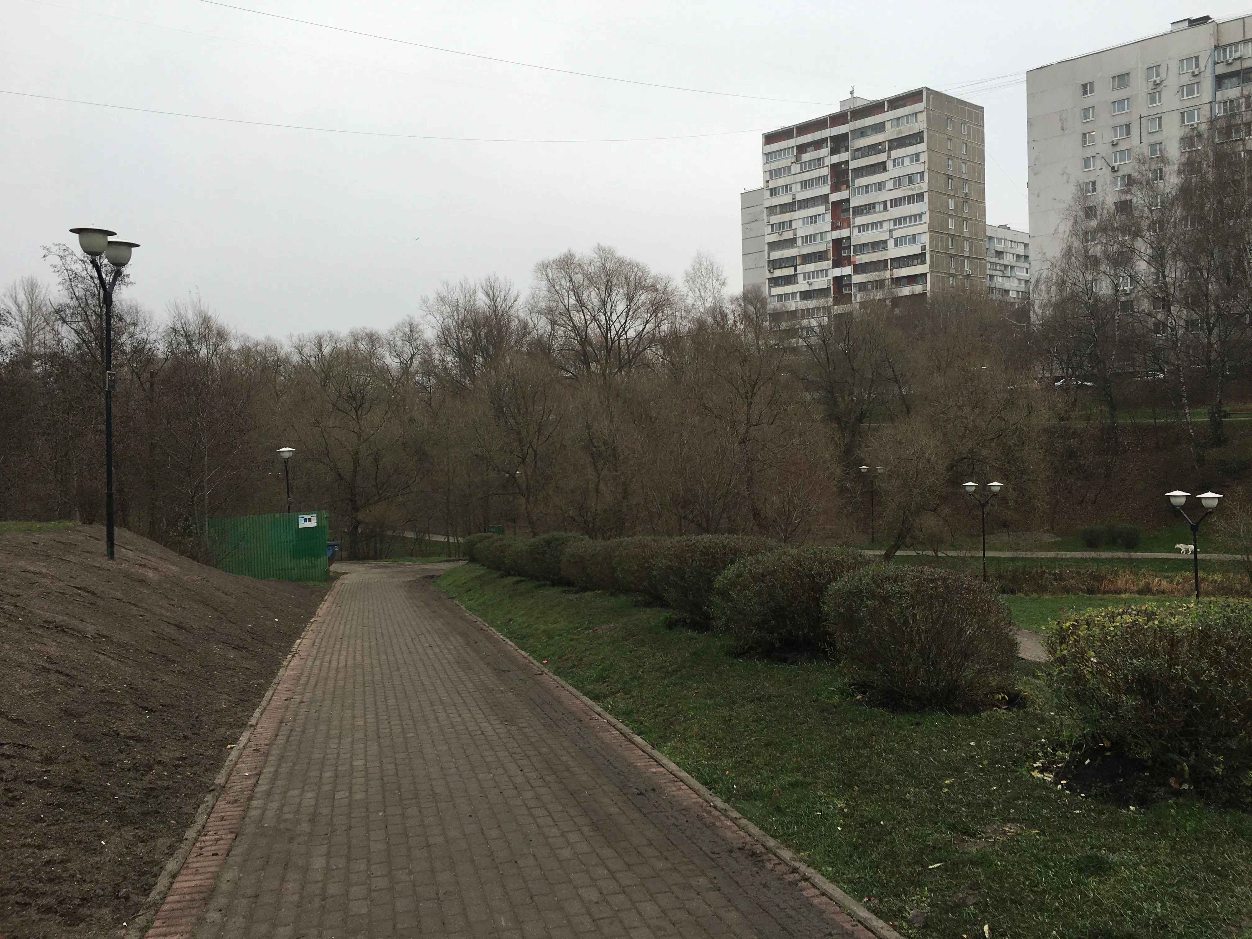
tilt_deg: -1.2
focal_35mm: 29
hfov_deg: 61.7
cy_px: 470
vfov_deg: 48.2
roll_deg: +1.1
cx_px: 626
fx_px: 1049
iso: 25
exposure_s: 1/242
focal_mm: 4.15
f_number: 2.2
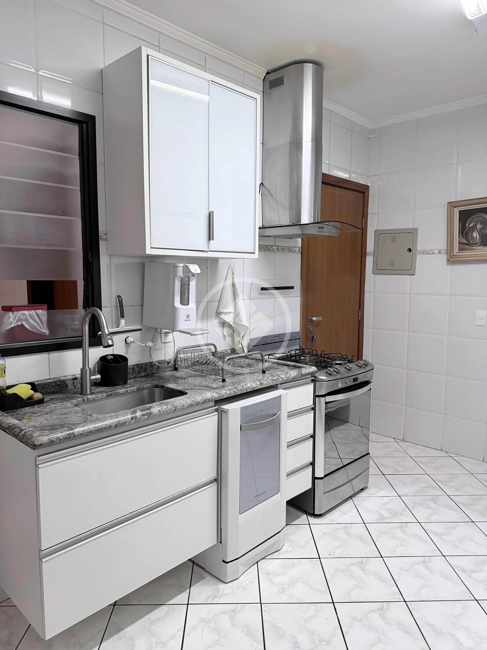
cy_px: 325
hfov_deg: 56.8
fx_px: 450
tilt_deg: -6.3
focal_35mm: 24
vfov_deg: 71.6
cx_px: 244
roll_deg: -0.5
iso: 400
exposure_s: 1/60
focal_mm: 6.76
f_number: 1.78
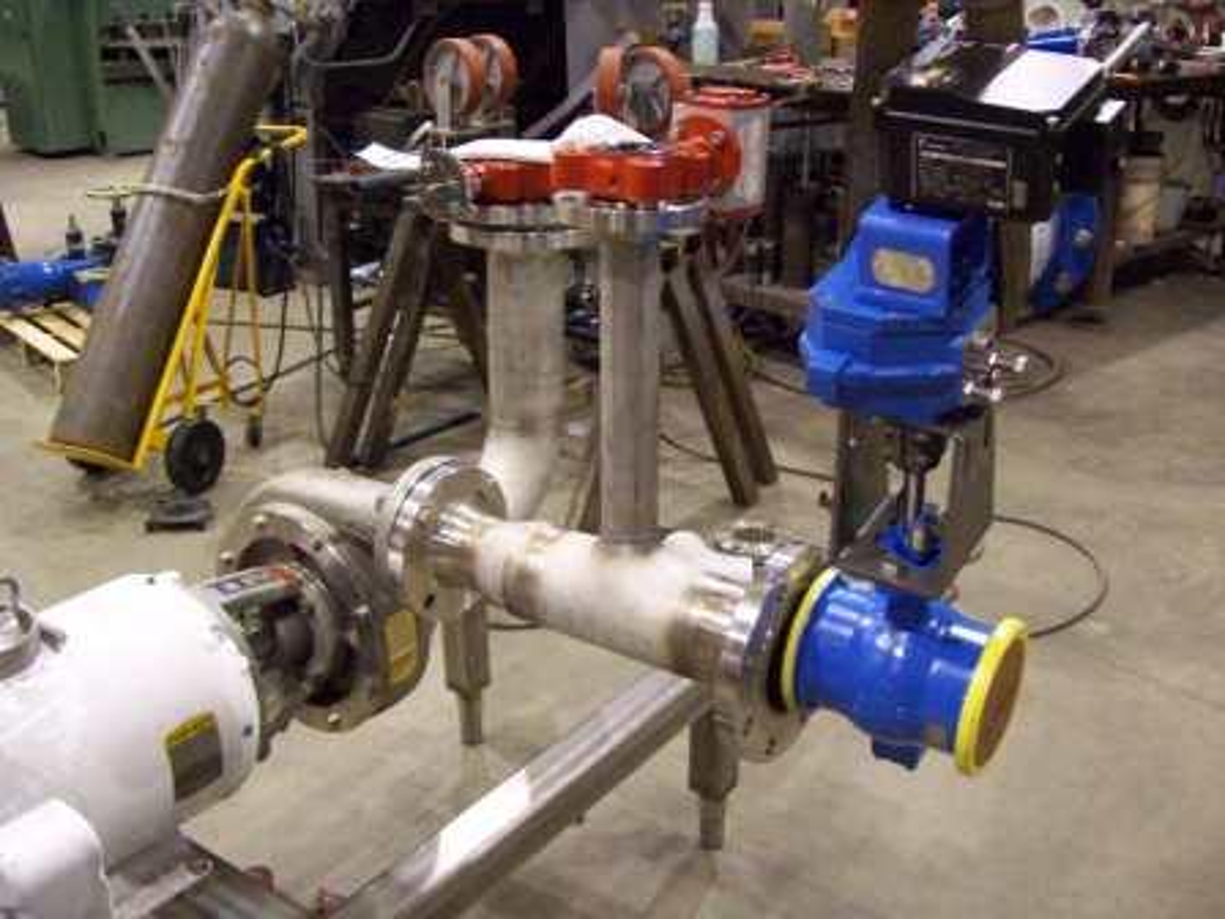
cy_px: 460
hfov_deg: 51.4
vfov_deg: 39.7
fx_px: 1274
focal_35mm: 36
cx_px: 612
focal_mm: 6
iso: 800
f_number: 2.7
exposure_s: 1/38.9
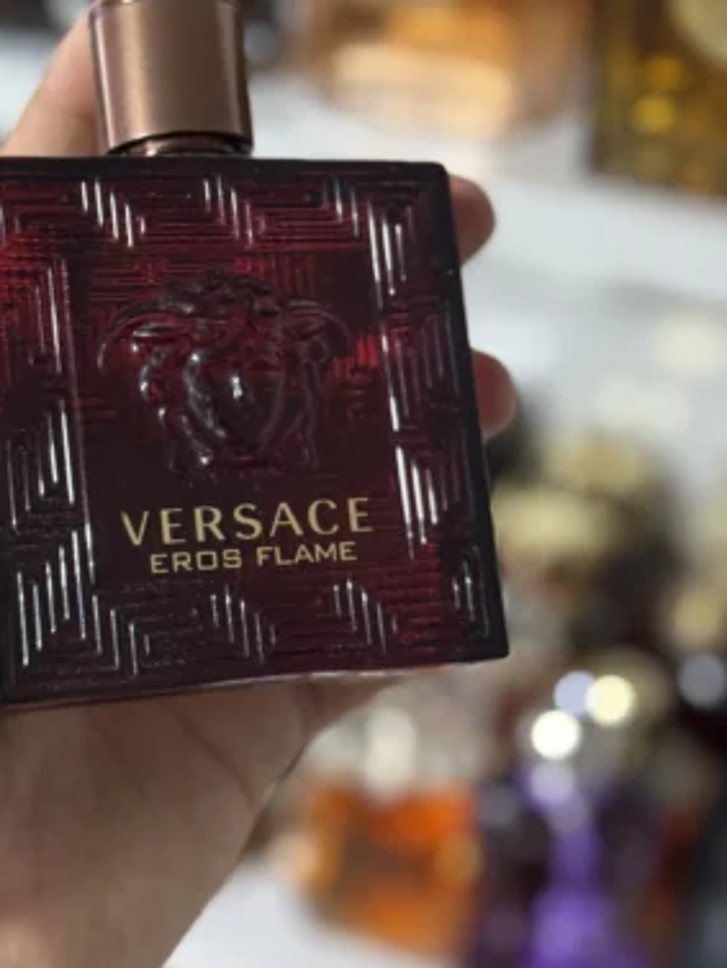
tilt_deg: -28.2
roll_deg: -2.7
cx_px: 231
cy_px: 374
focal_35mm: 73
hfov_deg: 20.1
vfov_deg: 26.6
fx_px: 2043
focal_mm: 6.76
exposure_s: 1/33
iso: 200
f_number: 1.78
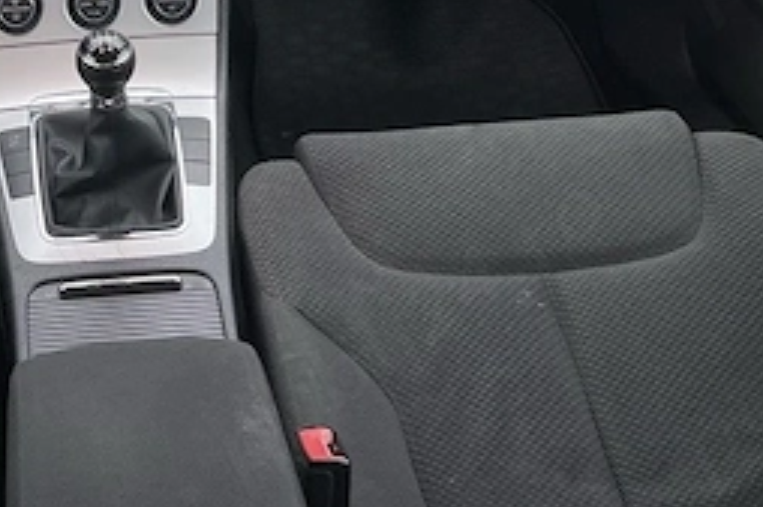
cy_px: -123
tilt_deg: -27.3
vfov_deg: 19.8
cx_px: 63
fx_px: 1356
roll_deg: +4.0
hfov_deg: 30.0
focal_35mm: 64
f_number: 1.6
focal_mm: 5.1
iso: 40
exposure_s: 1/121
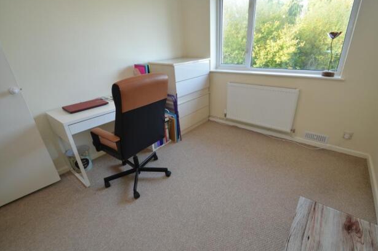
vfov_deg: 73.7
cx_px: 201
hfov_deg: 96.6
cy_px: 125
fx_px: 168
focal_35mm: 16
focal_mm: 10
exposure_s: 1/100
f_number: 5
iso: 400
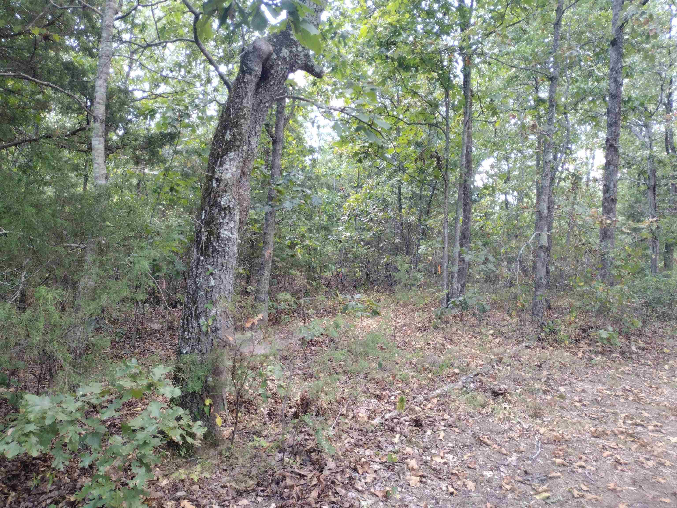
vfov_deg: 51.4
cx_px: 338
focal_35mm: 27
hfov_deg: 65.3
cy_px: 254
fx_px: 528
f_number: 1.7
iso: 164
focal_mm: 4.71
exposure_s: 1/120
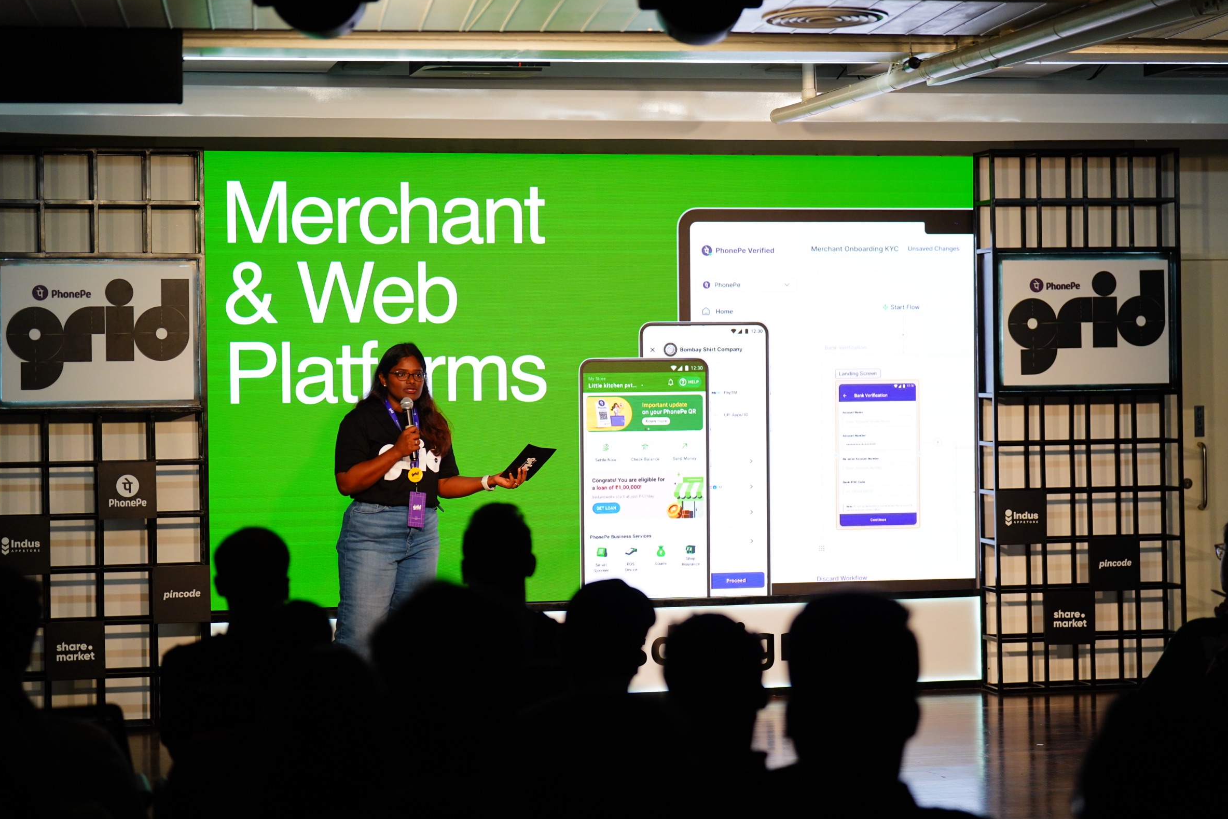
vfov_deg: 18.7
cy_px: 407
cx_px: 608
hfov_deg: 27.7
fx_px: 2490
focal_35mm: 73
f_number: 2.8
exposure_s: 1/200
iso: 800
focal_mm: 72
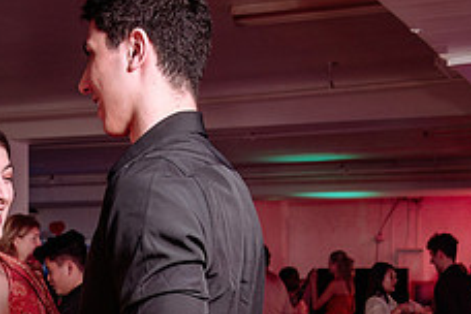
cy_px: 340
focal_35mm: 85
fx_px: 1112
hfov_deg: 23.8
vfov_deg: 15.7
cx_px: 158
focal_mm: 28
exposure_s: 1/80
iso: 800
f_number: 4
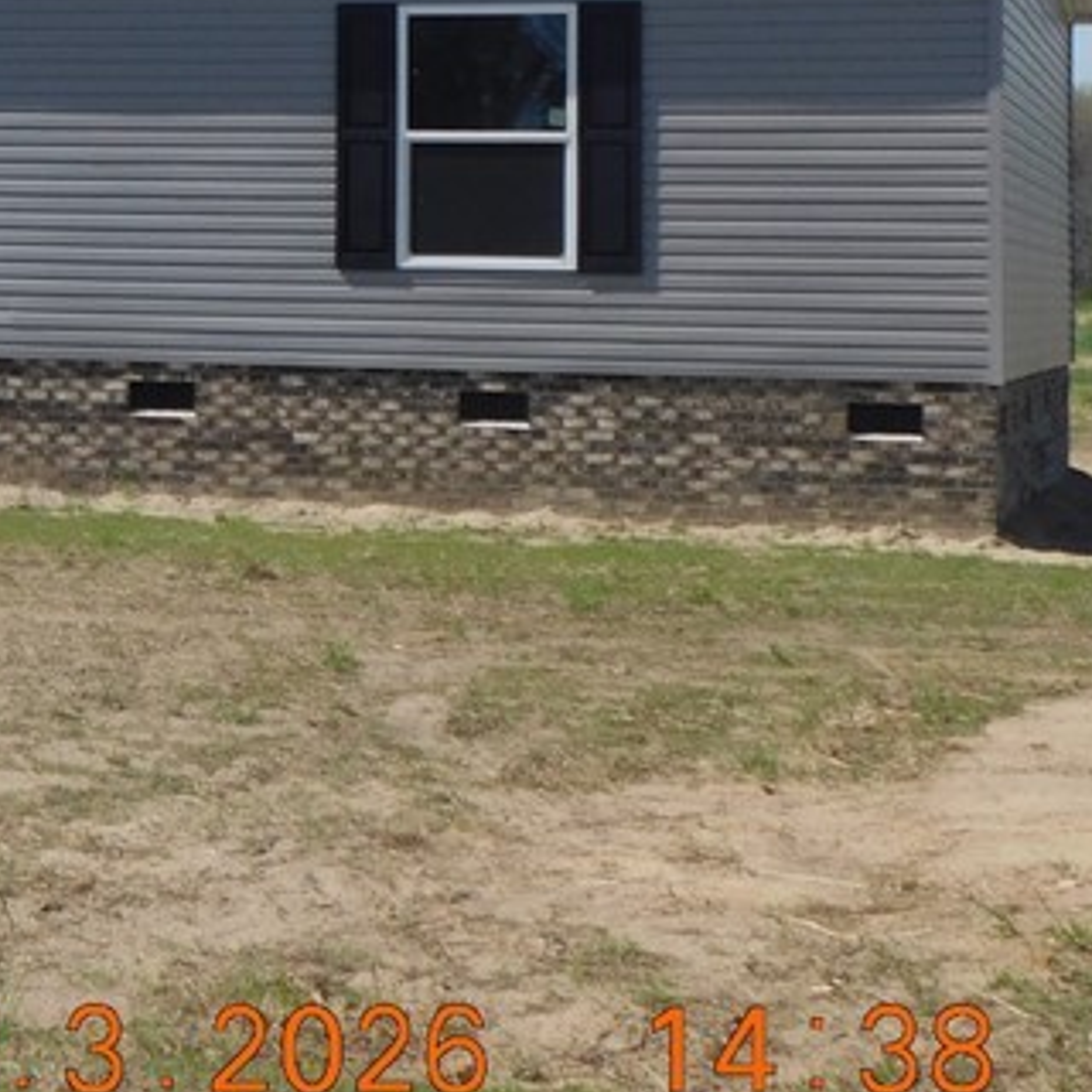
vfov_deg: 15.2
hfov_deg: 14.4
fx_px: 4033
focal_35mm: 113
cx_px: -532
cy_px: 14
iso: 125
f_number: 7.2
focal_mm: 7.1
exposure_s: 1/400
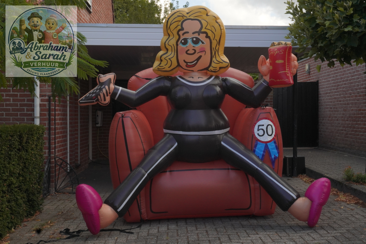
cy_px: 122
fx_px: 488
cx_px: 183
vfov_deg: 28.1
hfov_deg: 41.1
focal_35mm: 48
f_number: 18
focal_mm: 32
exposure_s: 1/125
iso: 640
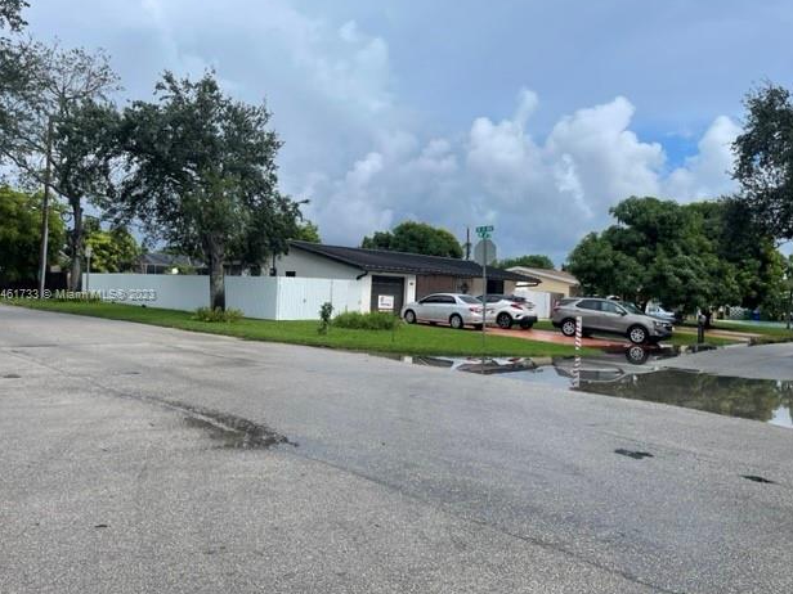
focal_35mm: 27
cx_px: 389
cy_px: 296
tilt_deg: +0.0
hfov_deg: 65.3
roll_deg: -2.2
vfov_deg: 51.4
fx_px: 619
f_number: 1.6
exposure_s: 1/2257
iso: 32
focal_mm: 4.2
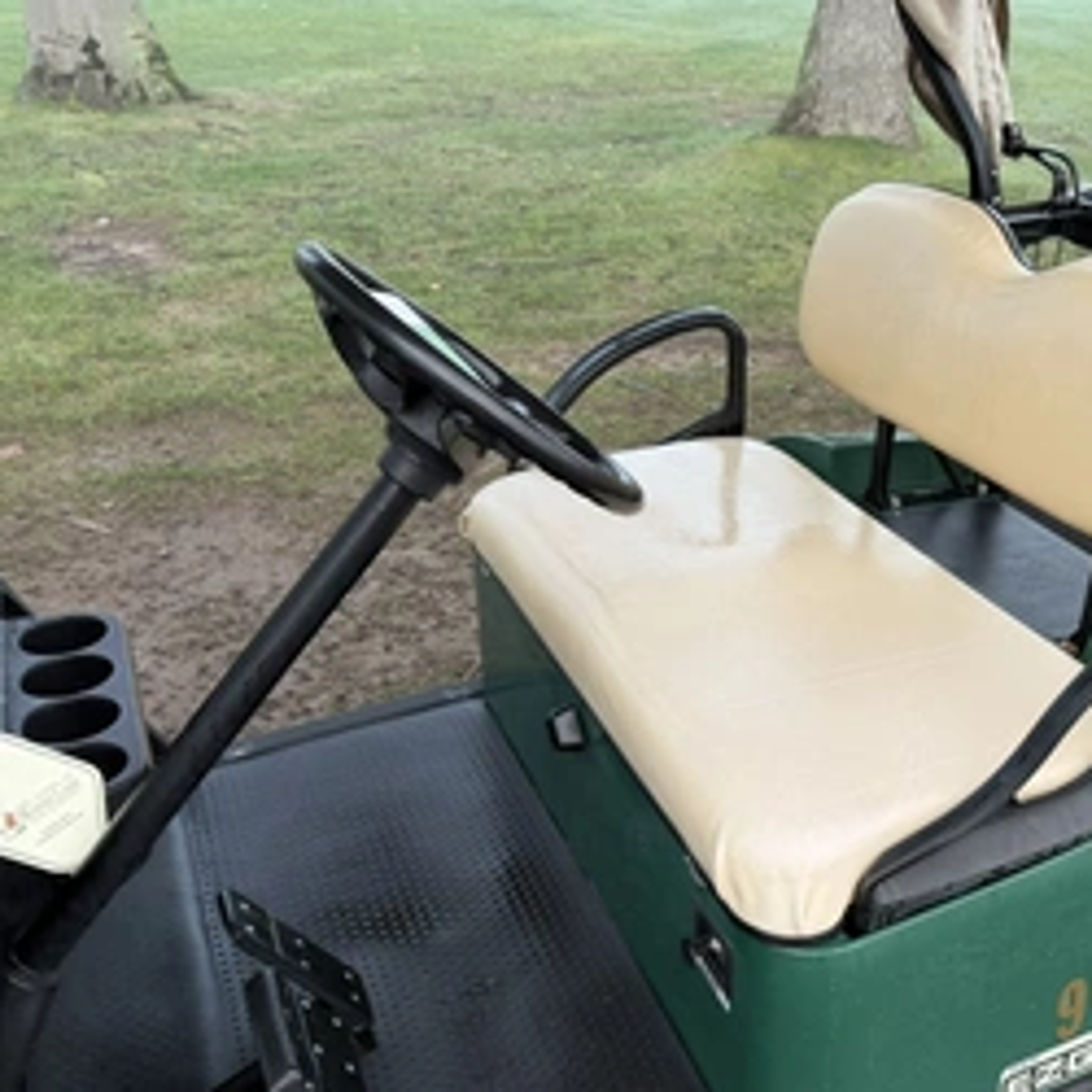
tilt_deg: -23.1
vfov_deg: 48.3
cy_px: 616
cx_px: 830
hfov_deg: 46.6
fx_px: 1213
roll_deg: -0.3
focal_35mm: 34
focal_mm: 6.76
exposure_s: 1/121
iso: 125
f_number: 1.78
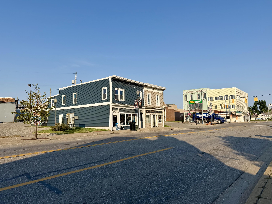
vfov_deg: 56.8
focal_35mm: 24
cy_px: 102
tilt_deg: +4.4
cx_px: 136
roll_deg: +0.2
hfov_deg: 71.6
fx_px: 189
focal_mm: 6.76
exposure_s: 1/4975
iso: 80
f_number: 1.78
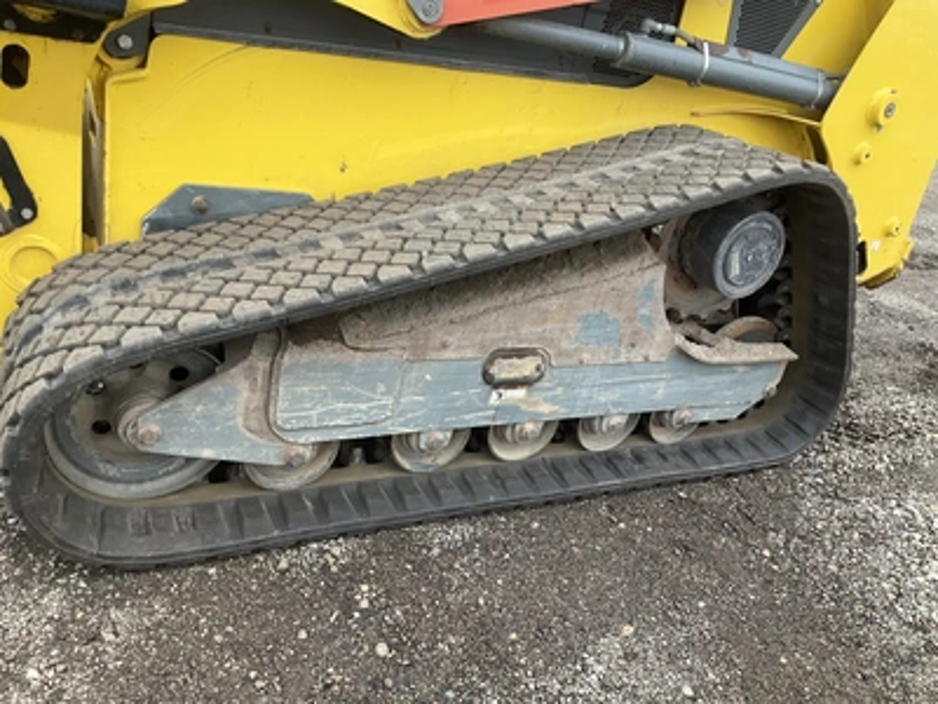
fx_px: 786
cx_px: 469
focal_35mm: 29
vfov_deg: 48.2
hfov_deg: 61.7
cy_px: 352
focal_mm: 3
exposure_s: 1/100
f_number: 1.8
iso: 64
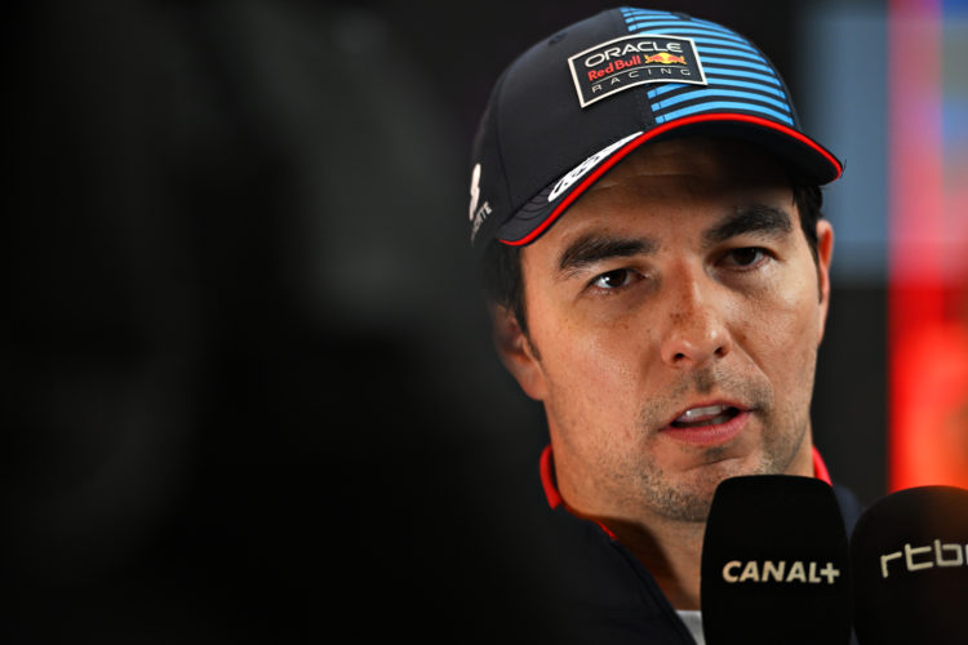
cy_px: 322
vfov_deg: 6.9
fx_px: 5377
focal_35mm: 200
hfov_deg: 10.3
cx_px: 484
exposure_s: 1/640
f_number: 2.8
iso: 1600
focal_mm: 200
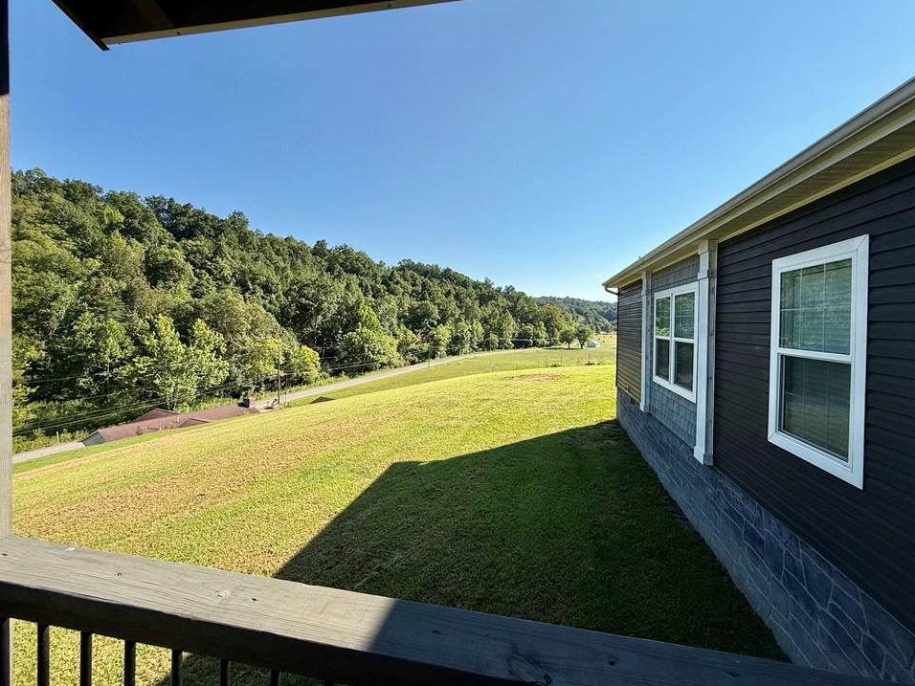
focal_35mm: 15
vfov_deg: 81.7
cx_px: 473
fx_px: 396
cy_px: 328
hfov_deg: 98.1
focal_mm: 2.22
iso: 50
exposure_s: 1/1961
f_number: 2.2
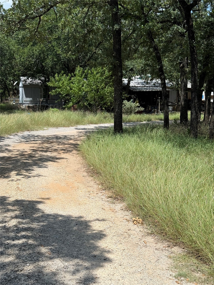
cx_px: 107
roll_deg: -0.9
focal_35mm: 48
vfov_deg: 39.7
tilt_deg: -6.5
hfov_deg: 30.3
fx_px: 396
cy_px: 142
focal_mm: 6.76
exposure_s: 1/5587
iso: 80
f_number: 1.78
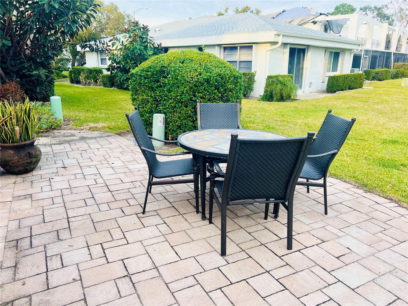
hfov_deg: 67.3
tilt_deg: -16.8
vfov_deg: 53.1
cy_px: 153
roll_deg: -0.1
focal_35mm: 26
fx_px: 306
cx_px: 204
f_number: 1.5
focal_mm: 5.7
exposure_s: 1/230
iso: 40
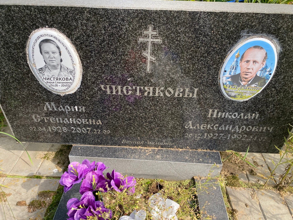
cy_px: 110
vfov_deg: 53.1
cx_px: 146
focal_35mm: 26
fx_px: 220
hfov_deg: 67.3
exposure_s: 1/1016
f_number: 1.8
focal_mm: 4.25
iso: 32
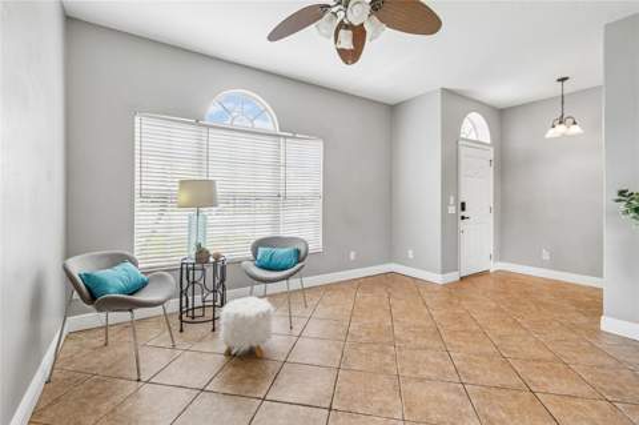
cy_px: 212
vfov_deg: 77.2
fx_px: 266
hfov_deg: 100.4
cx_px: 320
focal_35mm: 15
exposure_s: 1/25
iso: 100
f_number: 7.1
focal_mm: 10
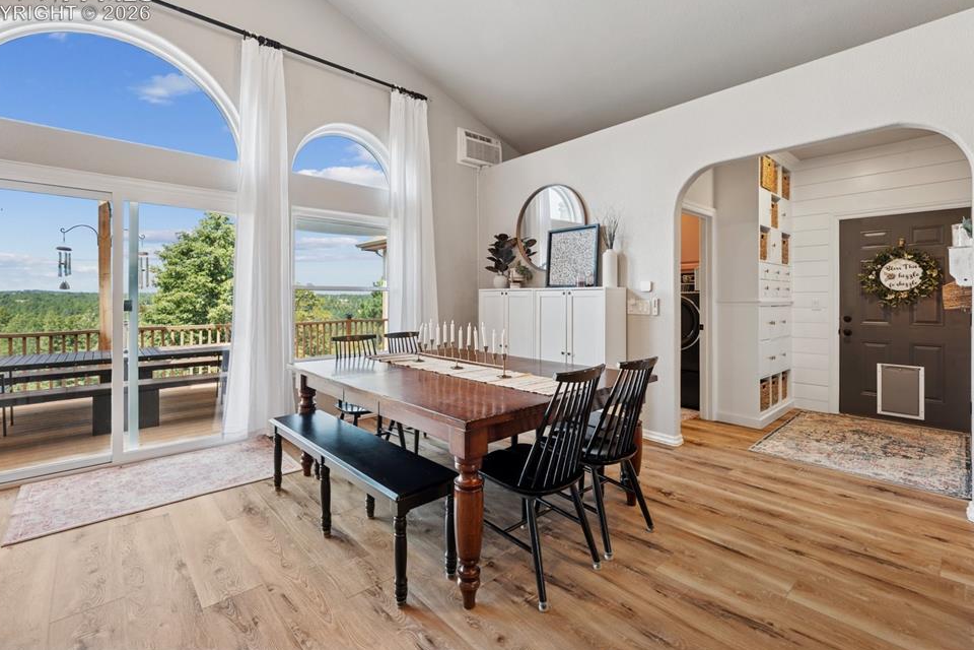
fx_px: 433
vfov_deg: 73.7
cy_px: 311
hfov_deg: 96.7
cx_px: 471
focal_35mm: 16
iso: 100
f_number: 11
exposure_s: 1/1.67
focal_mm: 15
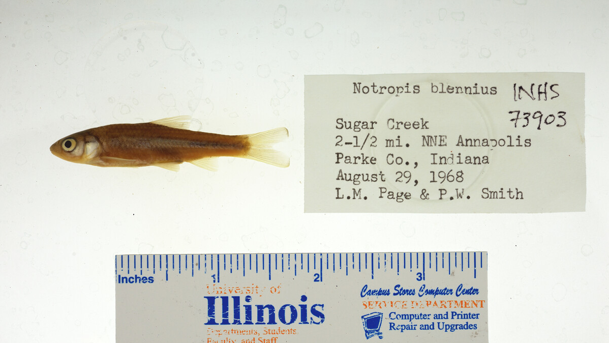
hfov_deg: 33.3
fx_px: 1017
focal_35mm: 63
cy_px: 200
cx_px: 304
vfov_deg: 19.1
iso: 100
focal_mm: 60
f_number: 10
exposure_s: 1/200
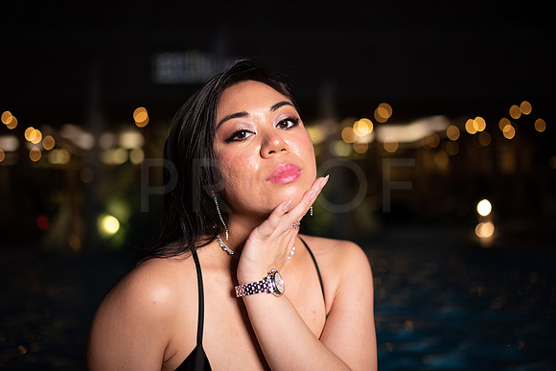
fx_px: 541
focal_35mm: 35
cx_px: 278
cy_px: 186
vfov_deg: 37.9
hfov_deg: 54.4
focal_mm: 35
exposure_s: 1/640
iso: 800
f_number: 1.4
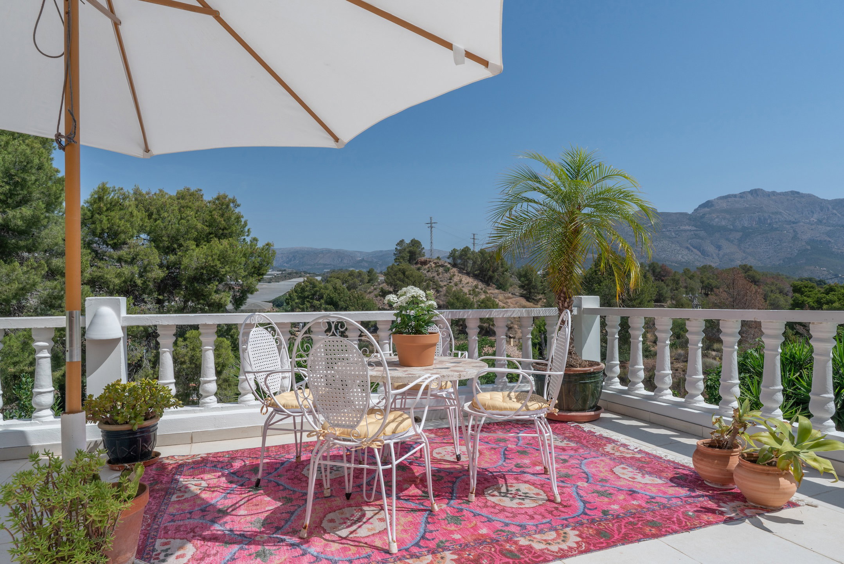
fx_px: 516
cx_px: 422
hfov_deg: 78.6
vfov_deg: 57.3
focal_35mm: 22
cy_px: 282
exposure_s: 1/500
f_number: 14
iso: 250
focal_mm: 22
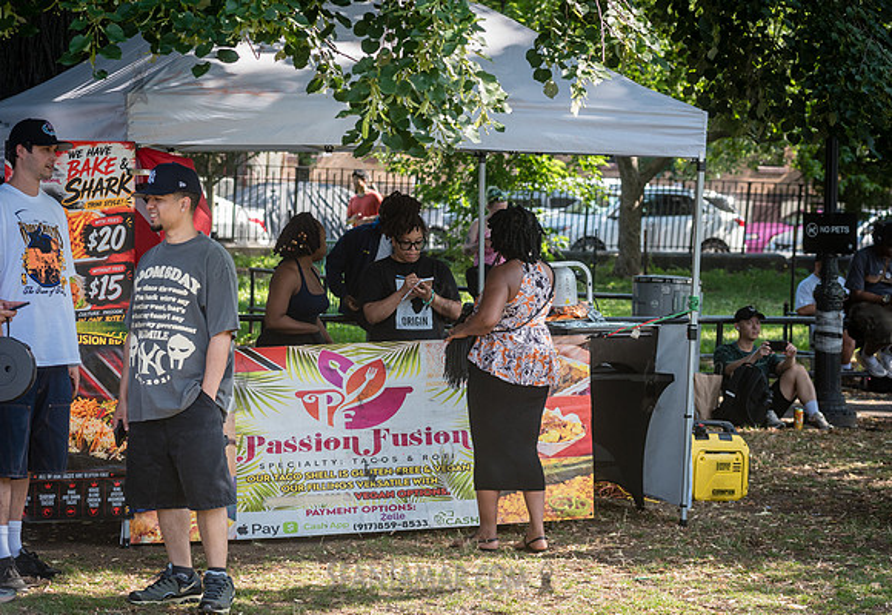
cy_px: 298
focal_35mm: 110
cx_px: 474
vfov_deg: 12.7
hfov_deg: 18.3
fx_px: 2766
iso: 500
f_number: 5.6
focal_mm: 105
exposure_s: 1/400
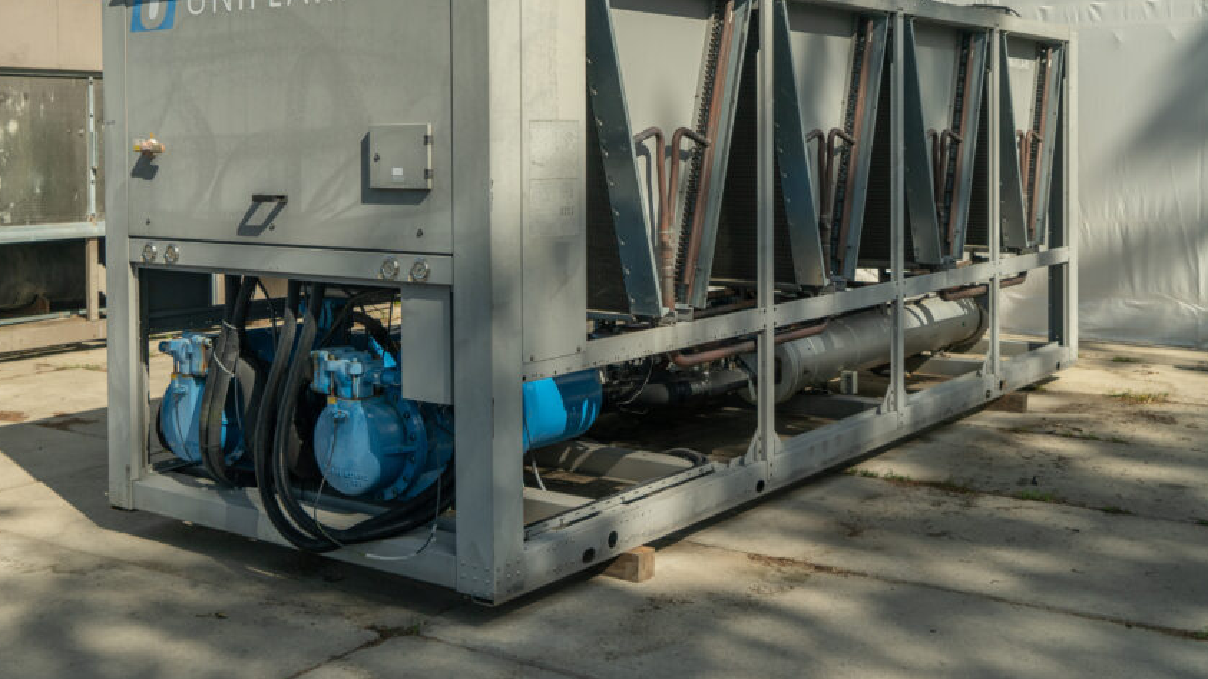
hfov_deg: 48.3
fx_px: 1345
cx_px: 552
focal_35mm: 42
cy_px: 197
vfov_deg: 28.1
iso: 160
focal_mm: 33
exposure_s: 1/400
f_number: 5.6
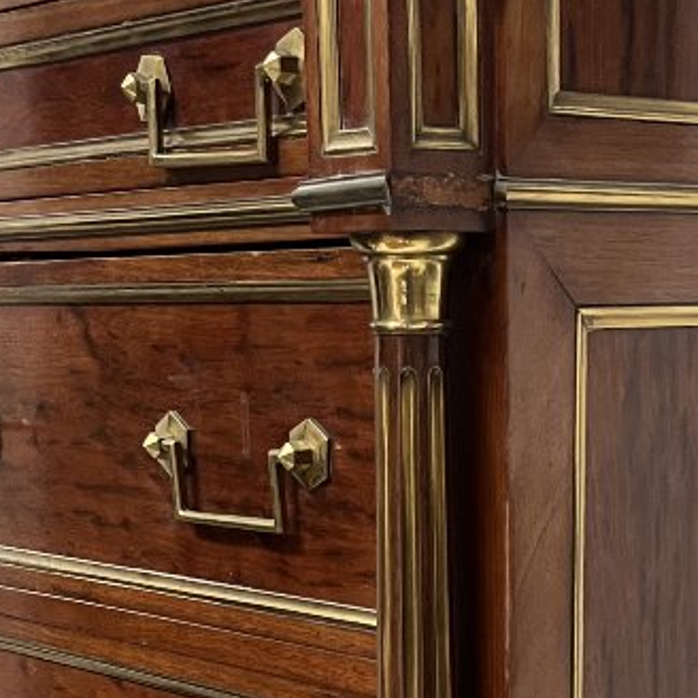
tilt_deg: -20.5
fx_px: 1916
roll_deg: +1.2
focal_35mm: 84
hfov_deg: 20.5
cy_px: 1032
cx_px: 483
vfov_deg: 18.4
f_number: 1.5
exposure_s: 1/60
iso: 200
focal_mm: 5.7
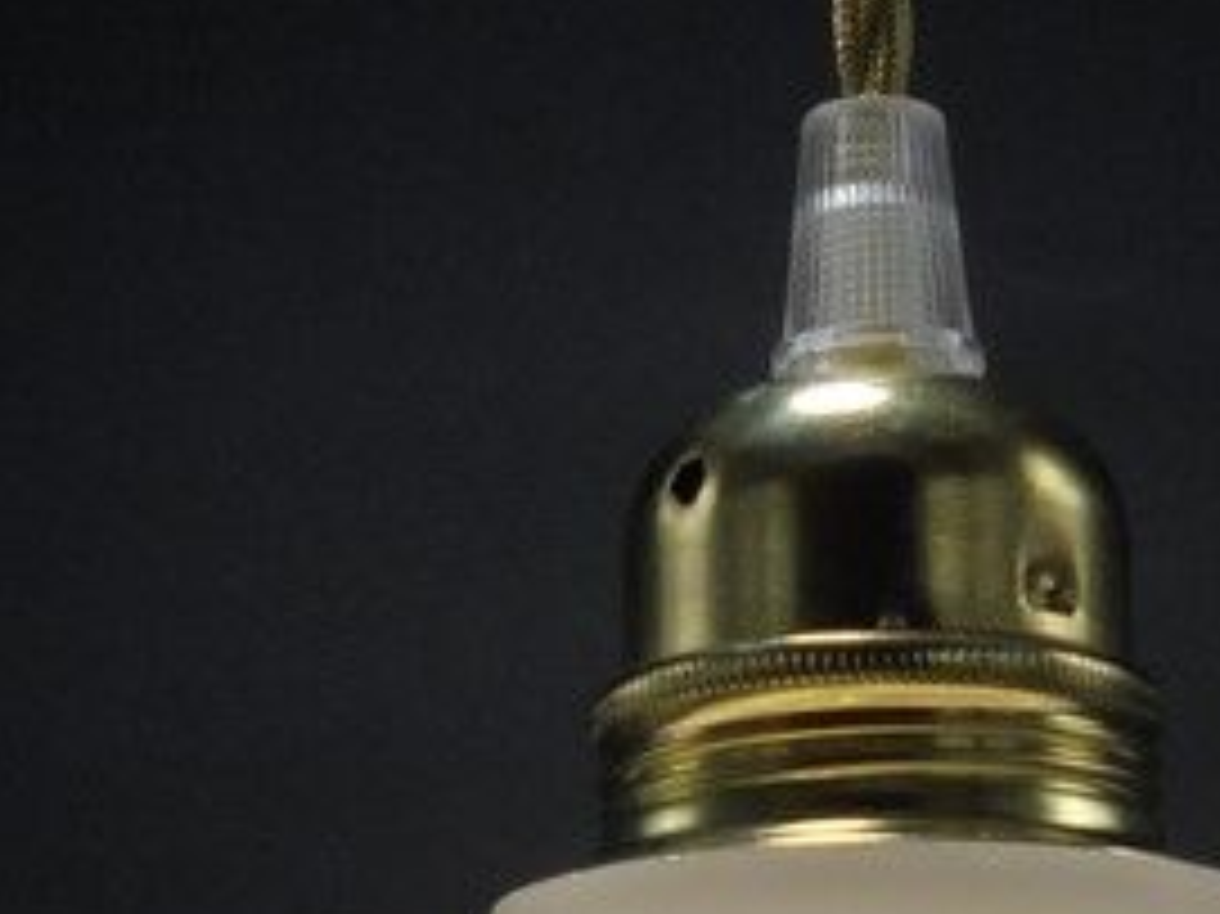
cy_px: 1272
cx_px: 869
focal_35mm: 143
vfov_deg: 10.1
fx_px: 5038
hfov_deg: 13.8
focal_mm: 7.8
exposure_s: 1/100
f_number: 4.5
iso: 100
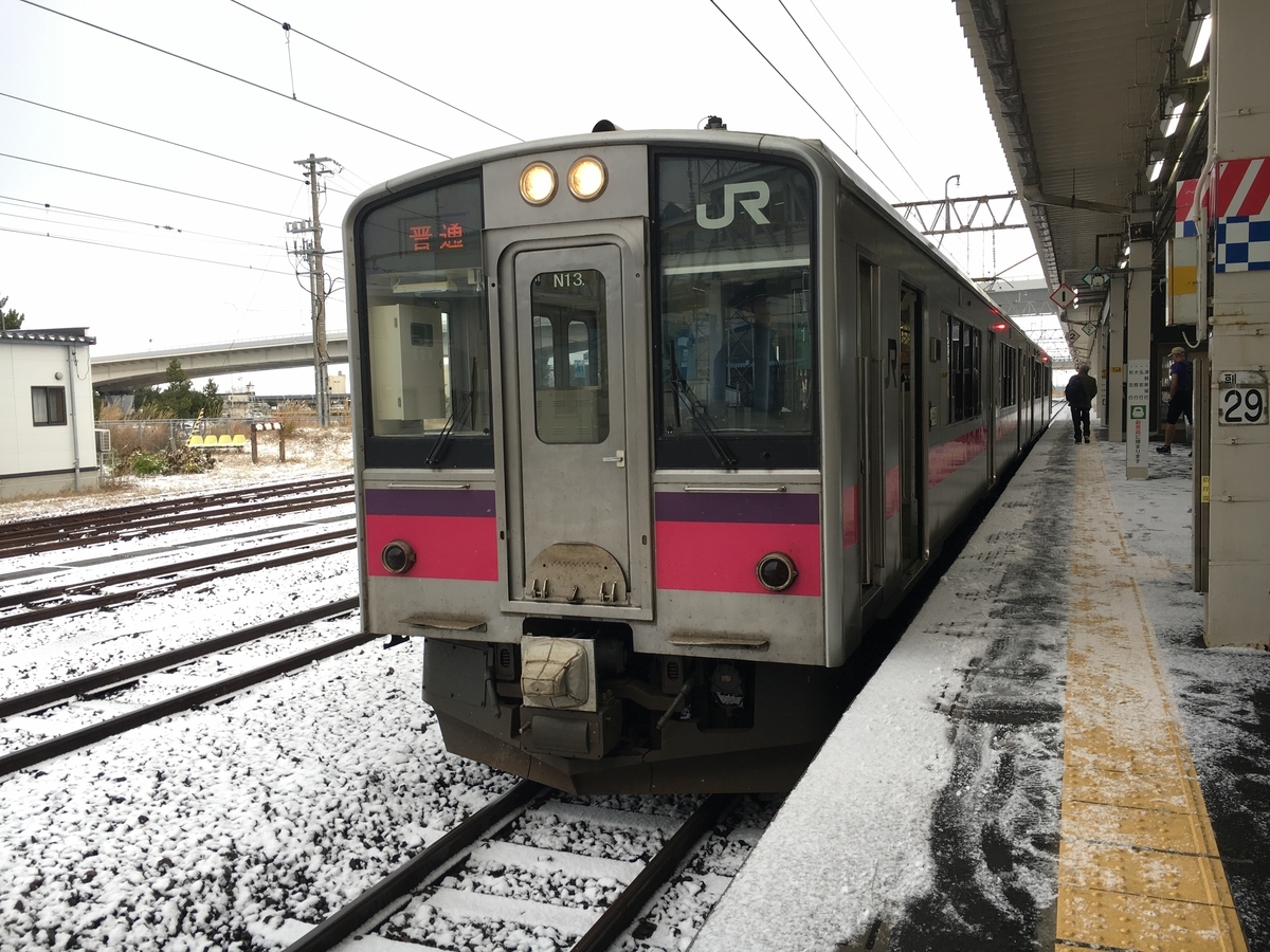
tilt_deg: -5.5
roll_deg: +1.4
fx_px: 1064
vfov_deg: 48.2
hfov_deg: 61.7
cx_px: 635
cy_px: 476
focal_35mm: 29
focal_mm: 4.15
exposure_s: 1/162
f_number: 2.2
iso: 25
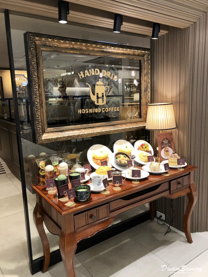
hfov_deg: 49.7
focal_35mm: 28
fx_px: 224
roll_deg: +1.5
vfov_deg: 63.4
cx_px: 104
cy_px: 138
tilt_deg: -10.9
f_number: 1.8
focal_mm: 3.99
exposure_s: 1/30
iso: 25
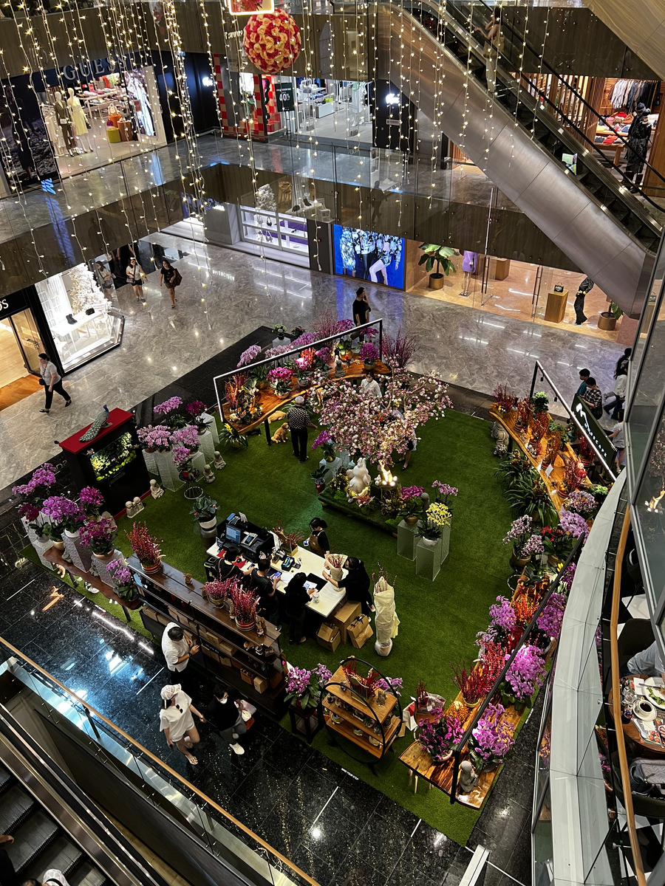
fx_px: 666
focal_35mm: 26
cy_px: 443
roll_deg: +3.2
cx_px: 332
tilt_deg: -37.8
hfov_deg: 53.1
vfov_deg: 67.3
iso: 100
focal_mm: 5.7
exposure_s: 1/50
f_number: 1.5
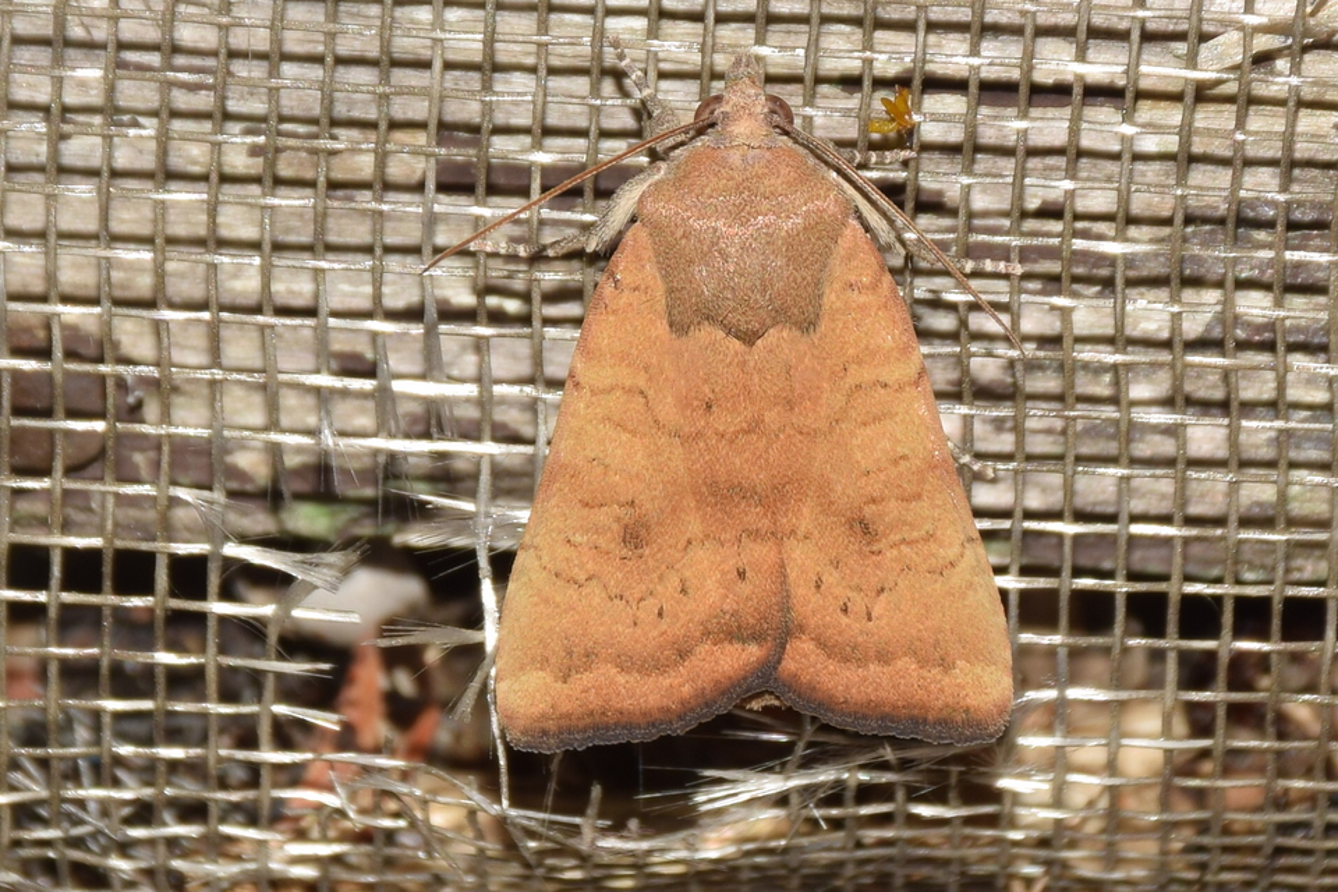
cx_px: 669
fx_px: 7804
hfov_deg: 9.8
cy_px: 446
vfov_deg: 6.5
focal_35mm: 210
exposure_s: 1/160
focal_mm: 140
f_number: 13
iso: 100
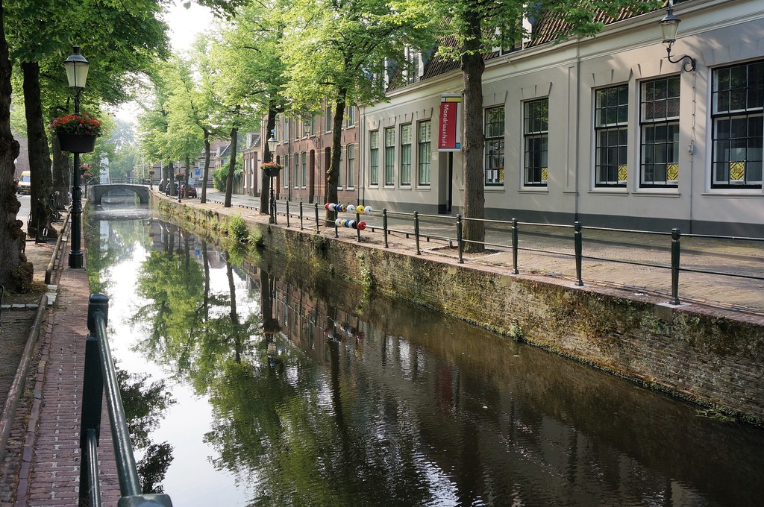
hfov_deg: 61.6
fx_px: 636
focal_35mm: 30
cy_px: 203
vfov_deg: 43.3
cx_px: 313
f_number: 6.3
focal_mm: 16
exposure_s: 1/80
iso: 100
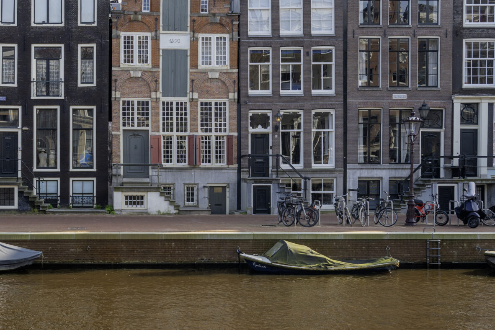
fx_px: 715
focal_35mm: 52
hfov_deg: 38.2
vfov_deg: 25.0
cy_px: 20
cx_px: 231
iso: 100
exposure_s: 1/200
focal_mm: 24
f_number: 4.5
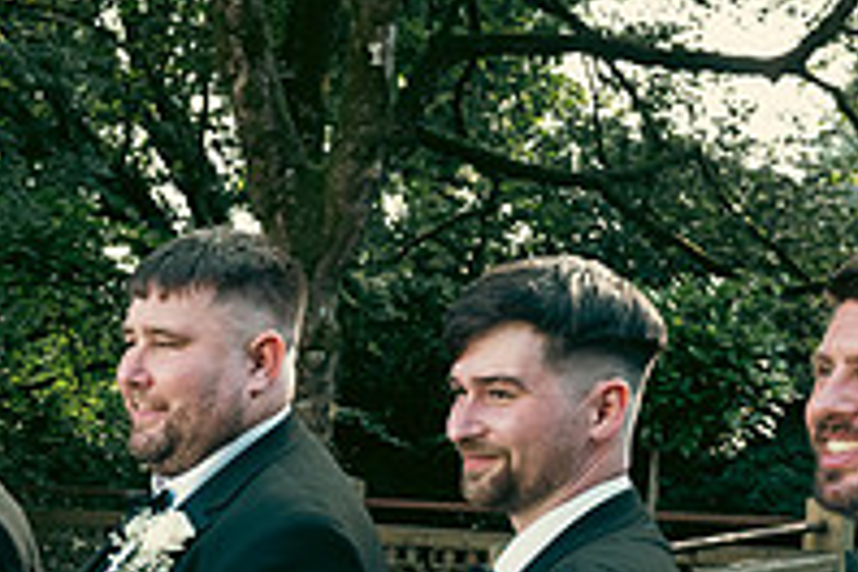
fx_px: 1811
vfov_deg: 17.0
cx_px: -43
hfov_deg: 25.1
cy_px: 730
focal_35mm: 76
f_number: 6.3
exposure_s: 1/160
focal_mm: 26
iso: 320
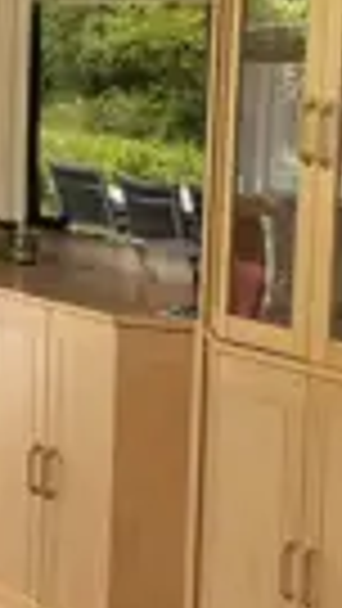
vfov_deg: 18.5
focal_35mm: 116
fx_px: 1869
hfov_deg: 10.3
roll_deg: -1.3
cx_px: -32
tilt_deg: -7.7
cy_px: 288
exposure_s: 1/205
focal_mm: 6.76
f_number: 1.78
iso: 125
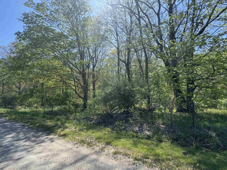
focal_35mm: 17
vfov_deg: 74.6
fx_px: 112
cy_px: 92
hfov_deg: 91.0
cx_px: 113
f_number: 2.2
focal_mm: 2.22
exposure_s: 1/610
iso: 40
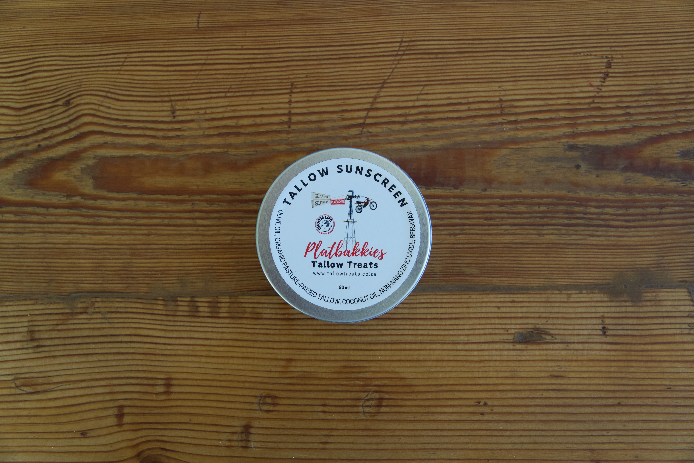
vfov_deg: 43.6
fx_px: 578
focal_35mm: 30
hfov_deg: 61.9
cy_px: 232
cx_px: 347
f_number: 4
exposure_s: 1/160
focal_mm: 20
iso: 640
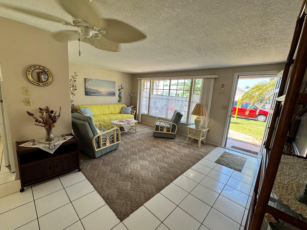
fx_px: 133
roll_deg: -3.3
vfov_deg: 81.7
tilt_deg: -11.0
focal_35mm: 15
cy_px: 118
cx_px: 151
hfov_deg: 98.2
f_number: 2.2
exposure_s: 1/120
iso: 64
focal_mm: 2.22
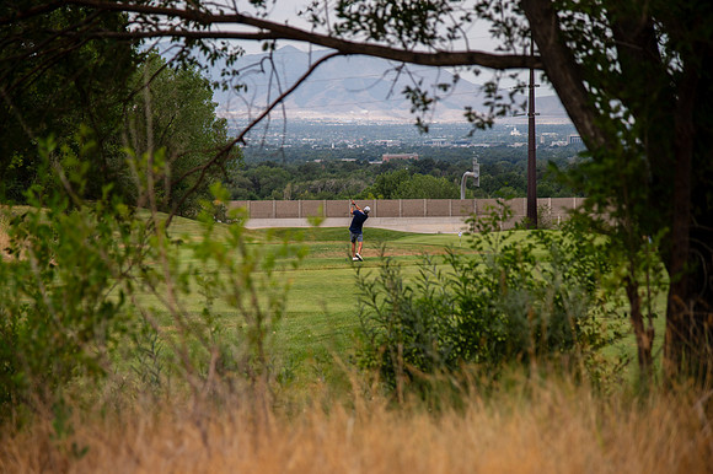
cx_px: 329
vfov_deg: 13.0
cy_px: 254
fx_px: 2089
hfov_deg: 19.4
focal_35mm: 106
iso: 200
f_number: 4
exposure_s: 1/3200
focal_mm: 98
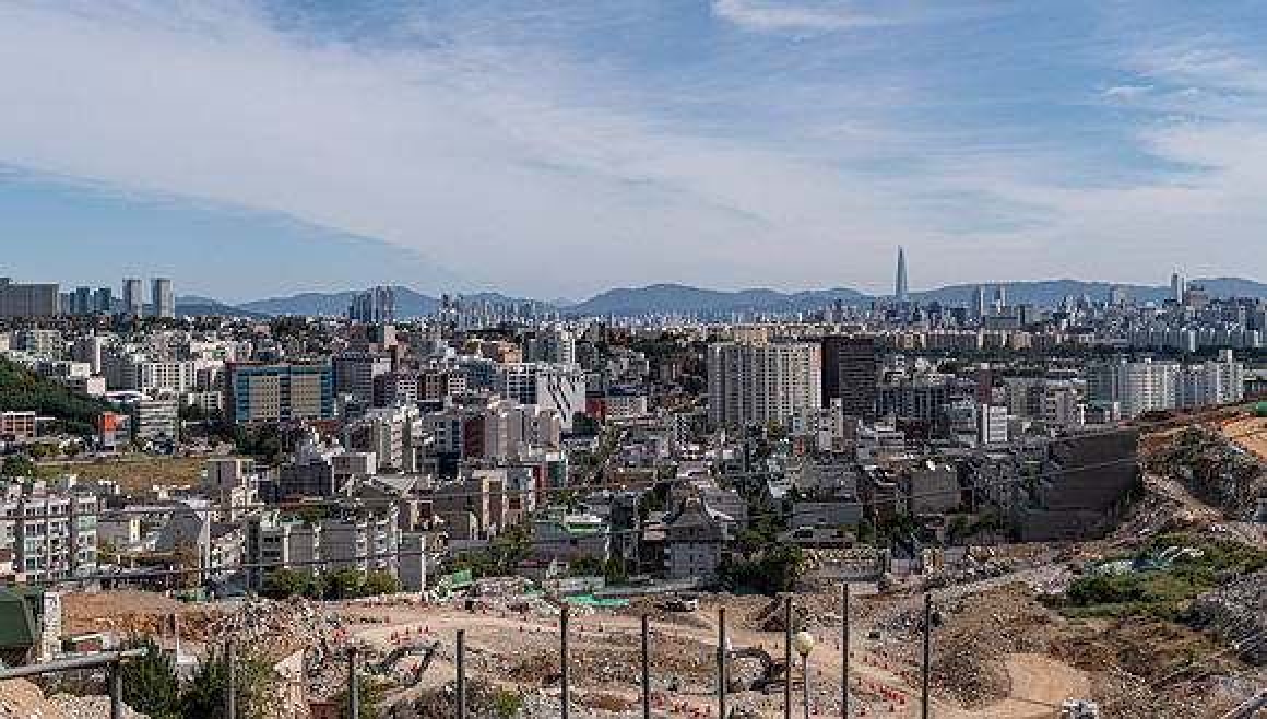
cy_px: 296
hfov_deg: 50.7
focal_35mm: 40
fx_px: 1337
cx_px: 634
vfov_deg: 30.0
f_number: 4
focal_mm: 38
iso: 64
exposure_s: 1/1600
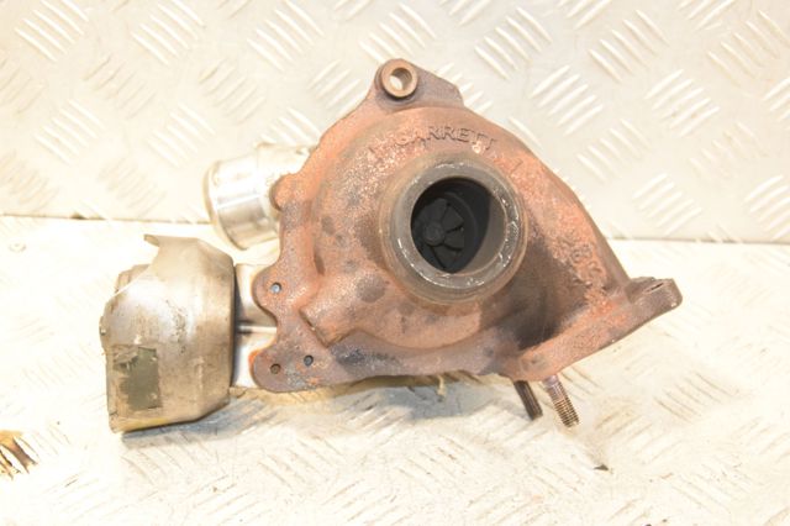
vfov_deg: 22.6
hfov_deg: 33.4
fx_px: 1316
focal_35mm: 60
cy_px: 263
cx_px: 395
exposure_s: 1/100
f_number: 5.6
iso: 1600
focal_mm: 40
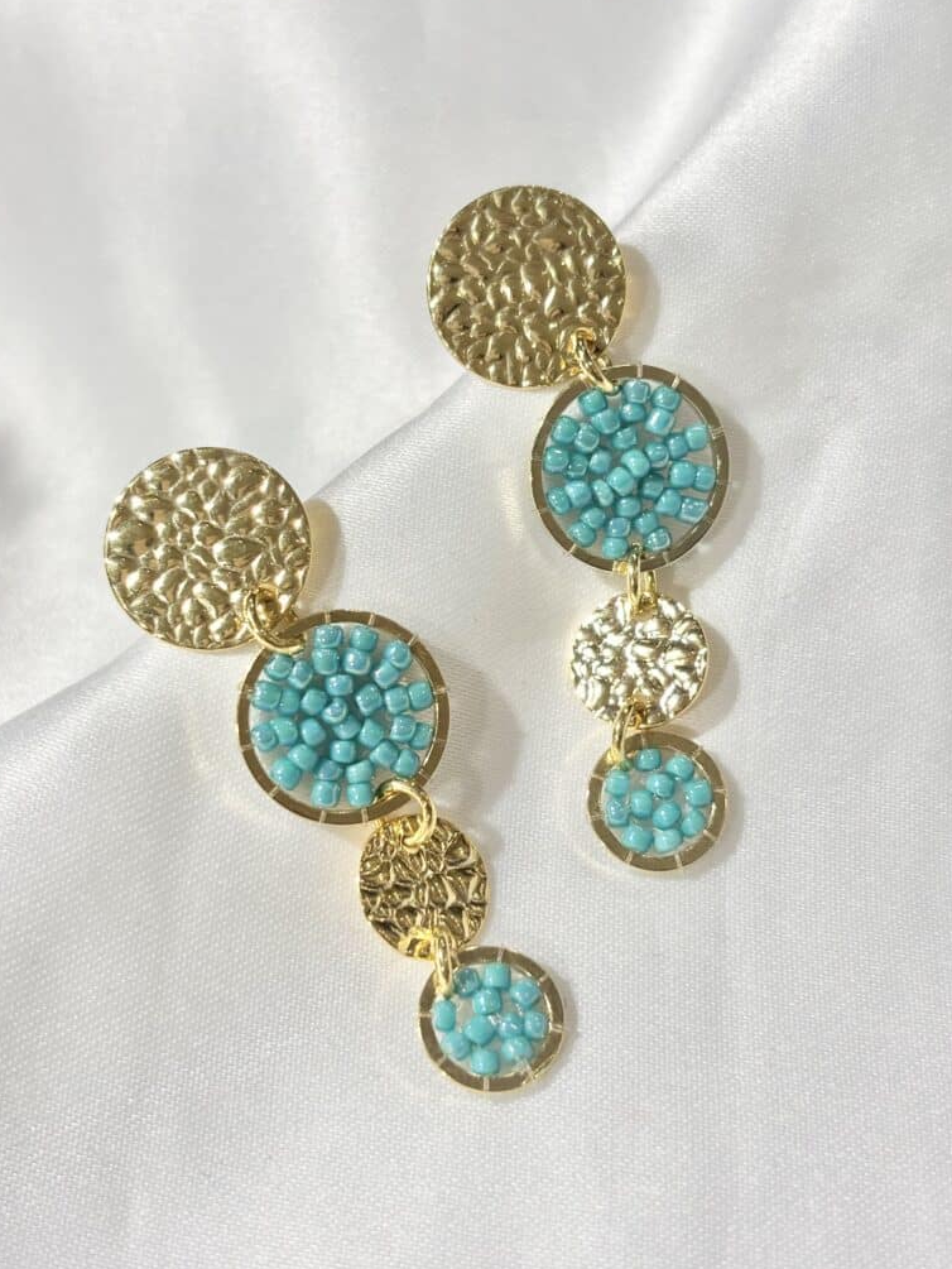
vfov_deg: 36.2
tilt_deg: -47.0
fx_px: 1943
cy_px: 629
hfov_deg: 27.5
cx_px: 471
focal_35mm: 53
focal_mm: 5.96
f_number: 1.6
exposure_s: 1/269
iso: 32
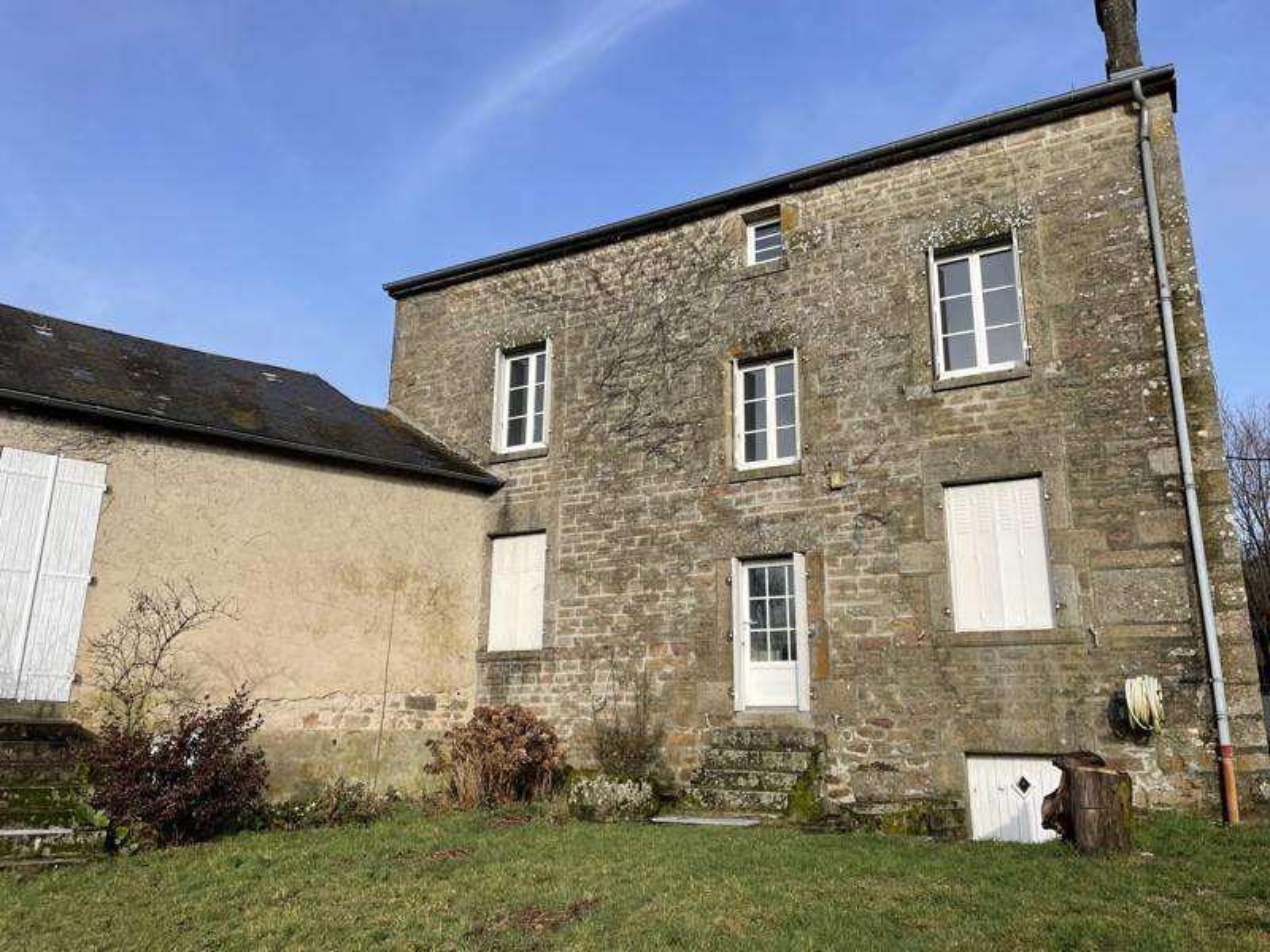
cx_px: 635
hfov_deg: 67.3
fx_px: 954
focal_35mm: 26
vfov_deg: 53.1
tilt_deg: +14.4
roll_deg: -1.5
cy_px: 476
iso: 32
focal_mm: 4.2
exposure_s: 1/2451
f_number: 1.6
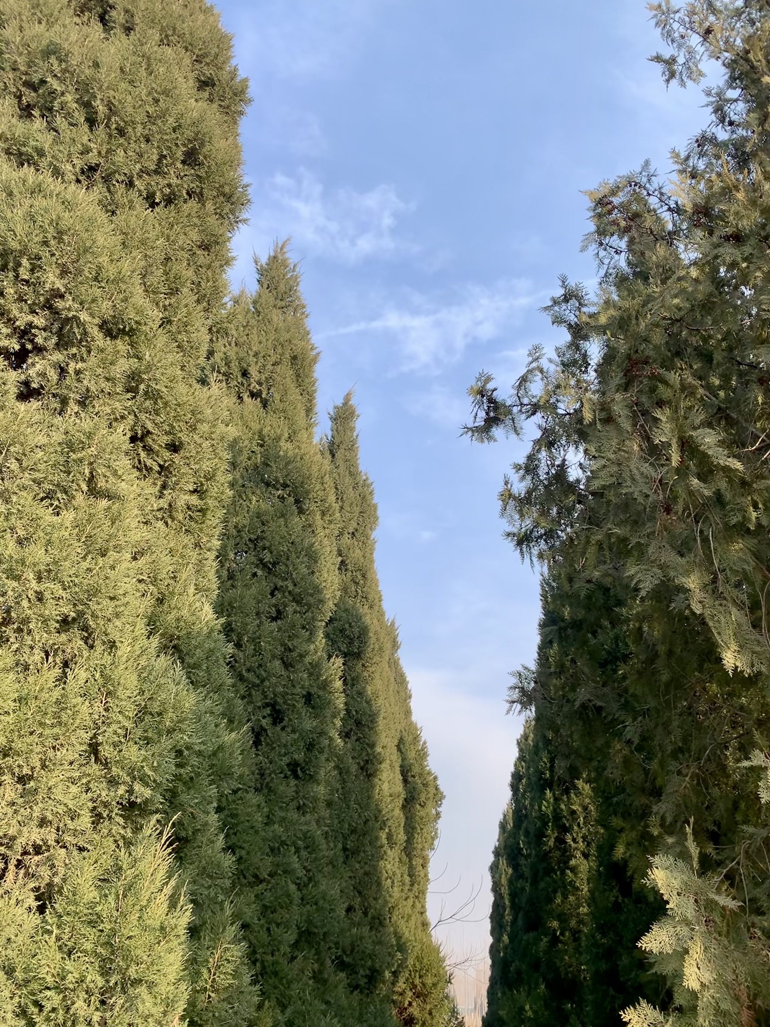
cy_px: 514
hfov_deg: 53.1
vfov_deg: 67.3
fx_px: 771
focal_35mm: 26
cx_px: 385
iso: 25
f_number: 1.8
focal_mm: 4.25
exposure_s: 1/936
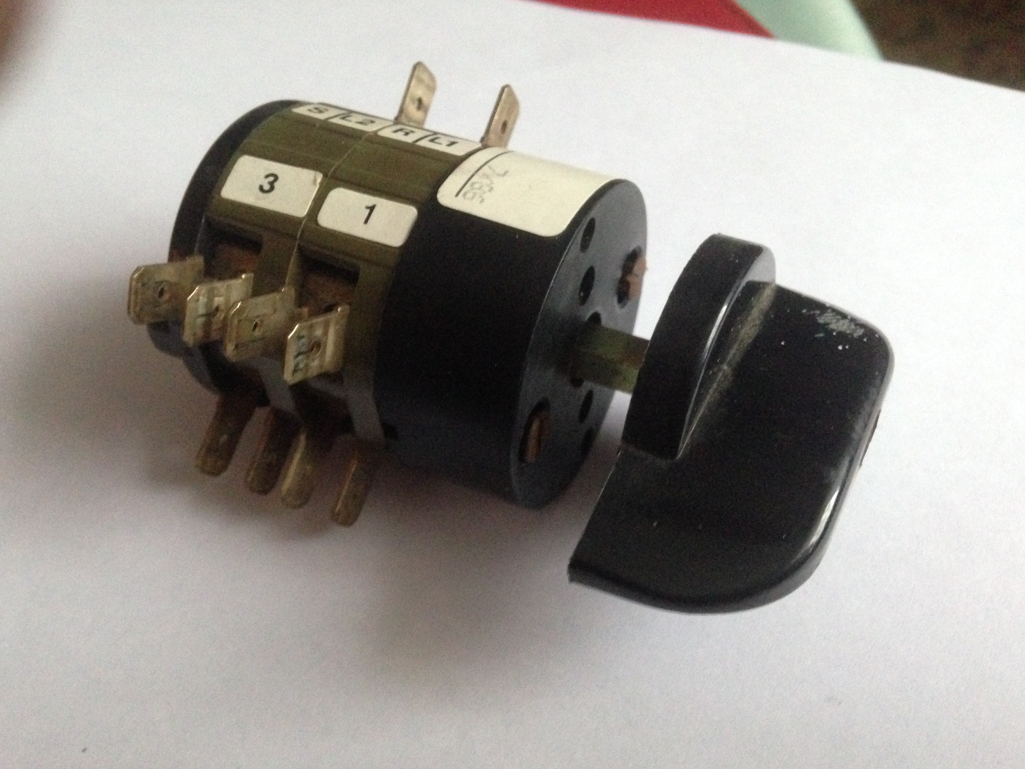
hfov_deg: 54.0
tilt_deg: -48.4
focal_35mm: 34
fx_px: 1007
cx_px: 504
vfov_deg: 41.8
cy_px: 393
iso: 640
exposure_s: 1/15
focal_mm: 4.12
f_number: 2.4
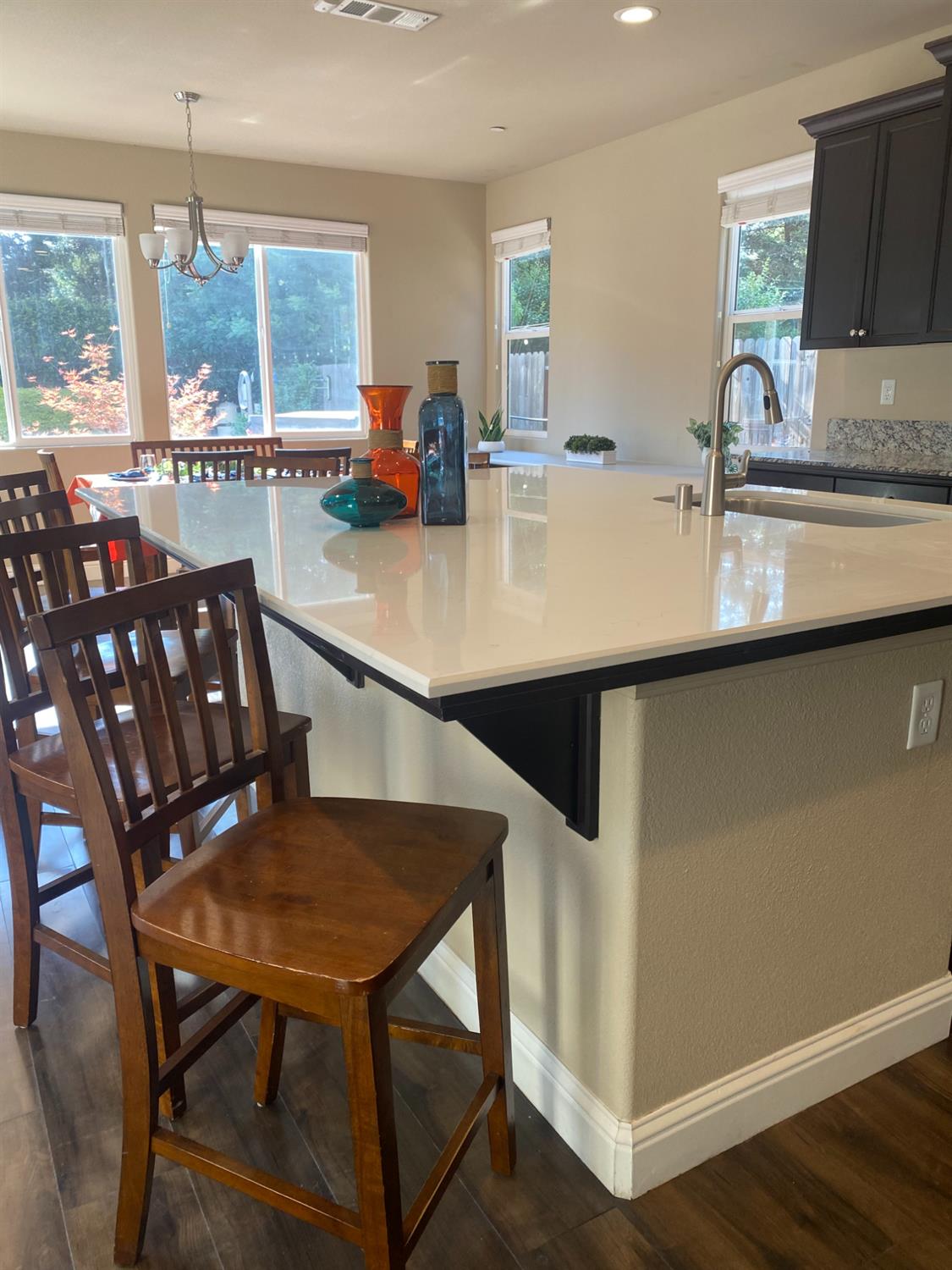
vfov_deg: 67.3
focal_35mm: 26
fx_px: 953
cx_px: 476
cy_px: 635
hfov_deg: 53.1
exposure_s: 1/120
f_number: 1.8
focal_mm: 4.25
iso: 64
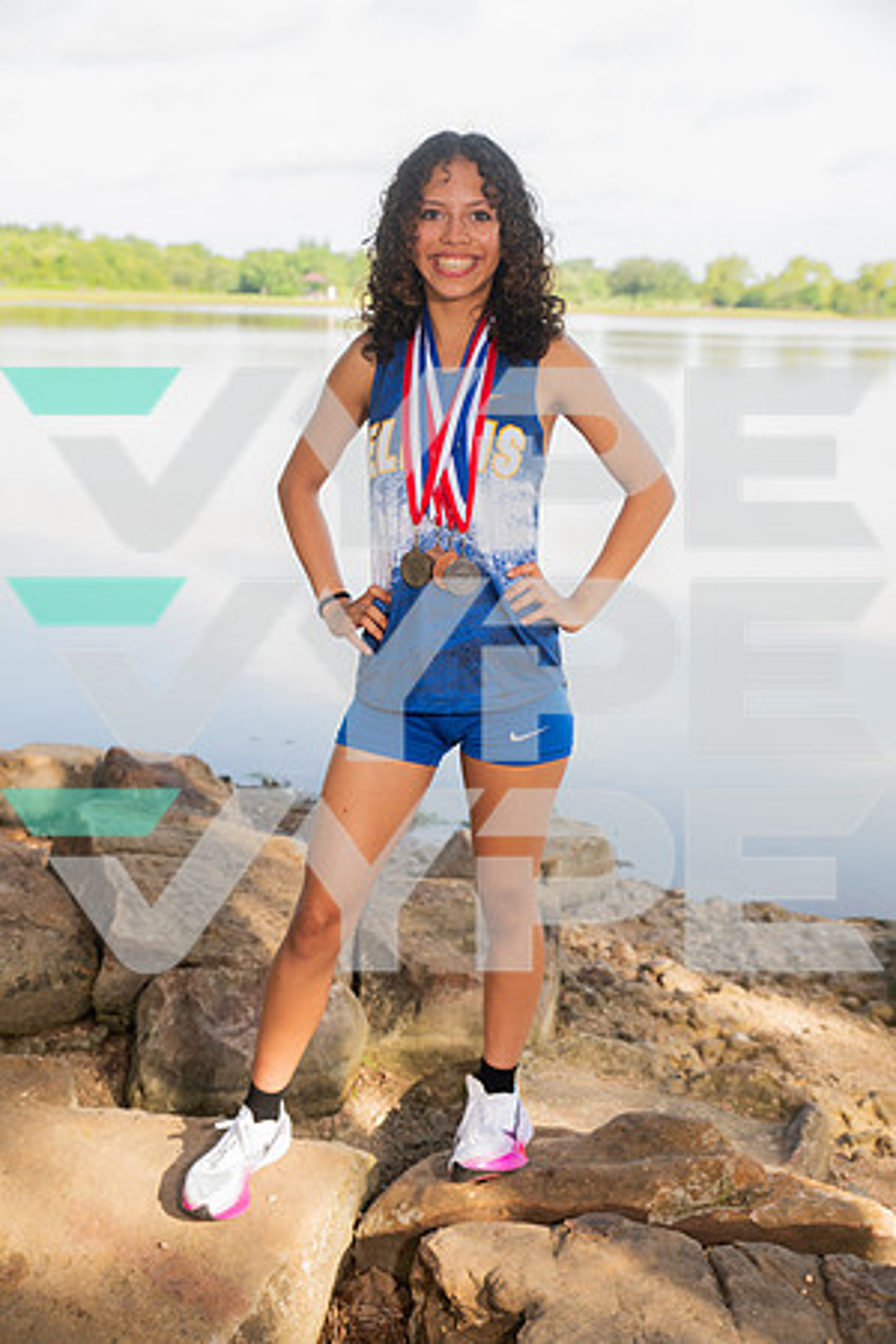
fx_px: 1717
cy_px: 672
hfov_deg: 29.2
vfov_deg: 42.7
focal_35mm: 46
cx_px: 448
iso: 250
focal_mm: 46
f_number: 4.5
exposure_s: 1/400
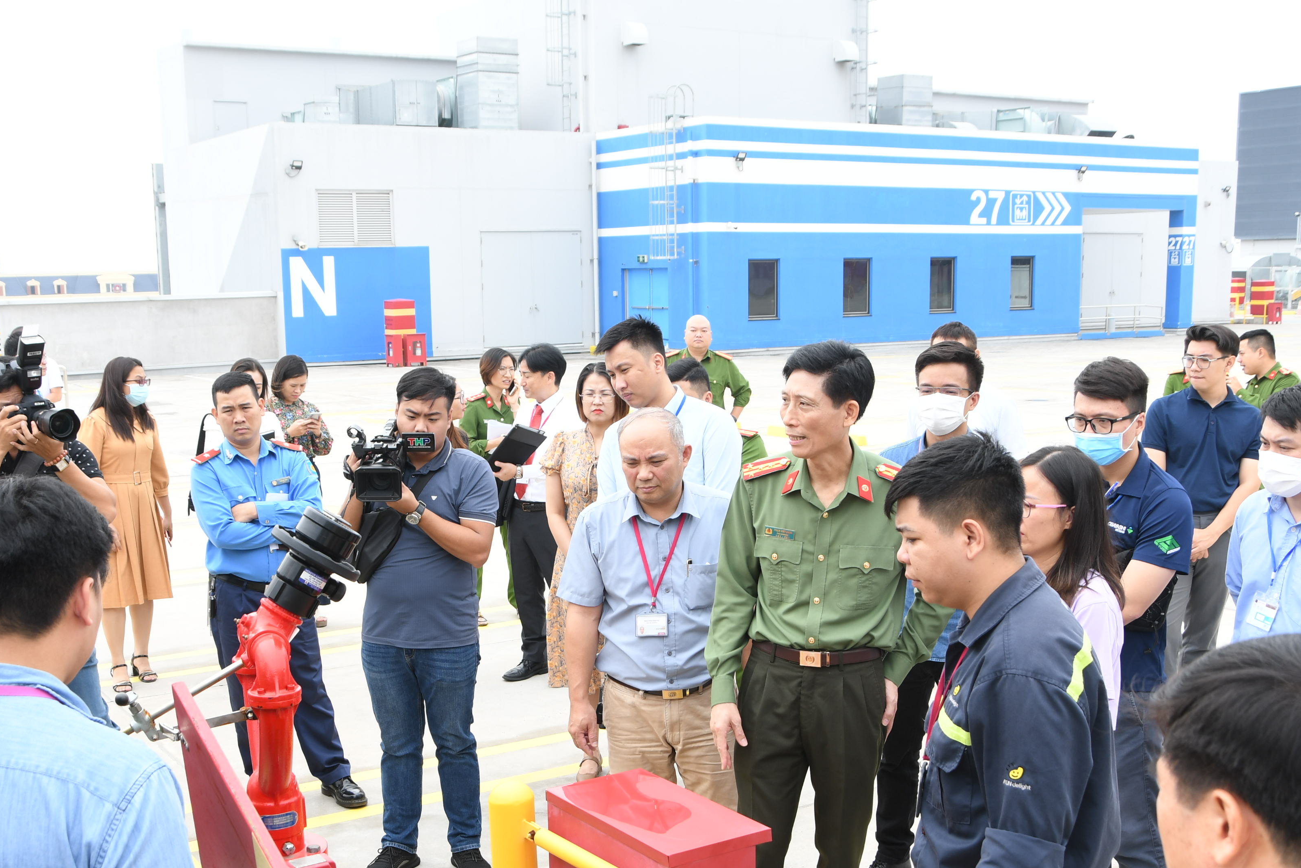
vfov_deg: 31.1
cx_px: 631
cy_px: 523
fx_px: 1554
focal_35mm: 43
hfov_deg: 45.4
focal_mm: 22
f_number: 7.1
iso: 200
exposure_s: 1/200
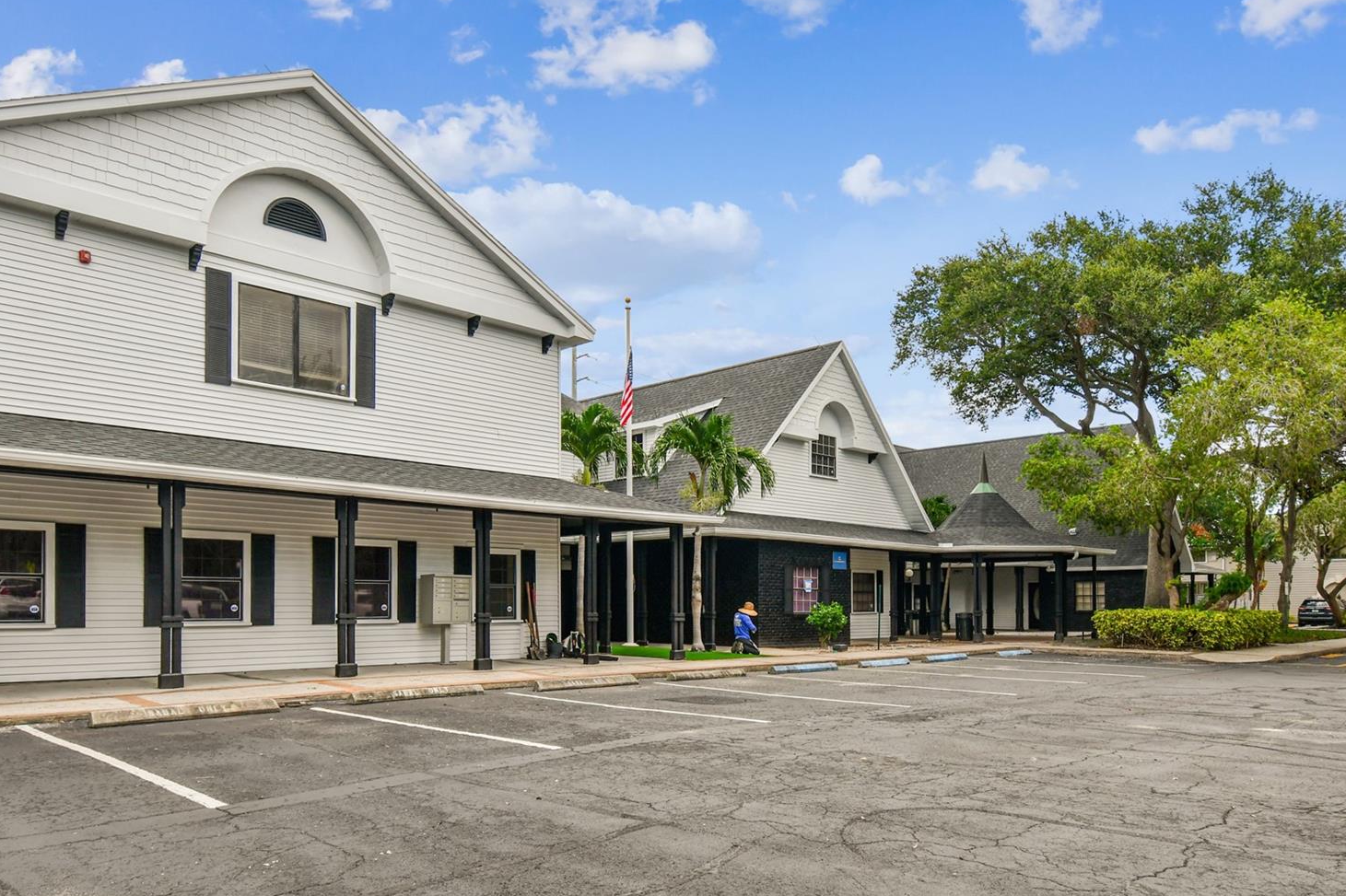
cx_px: 690
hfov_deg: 76.1
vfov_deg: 55.1
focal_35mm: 23
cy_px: 467
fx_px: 860
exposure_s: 1/160
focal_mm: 14
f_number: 7.1
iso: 100
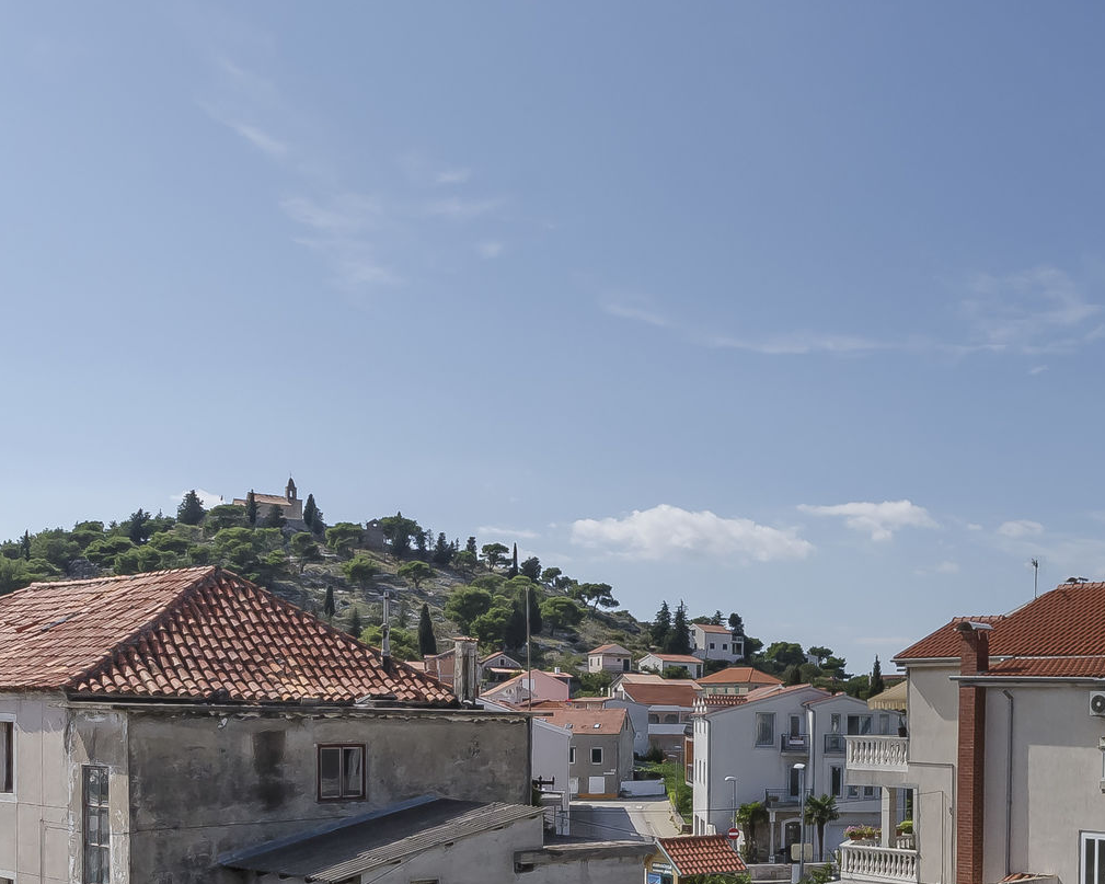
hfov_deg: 42.6
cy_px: 740
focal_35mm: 39
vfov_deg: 36.6
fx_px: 1275
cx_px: 1014
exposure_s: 1/800
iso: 200
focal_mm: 10
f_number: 10
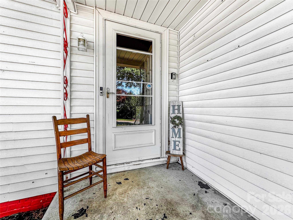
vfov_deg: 85.7
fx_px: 119
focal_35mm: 14
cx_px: 146
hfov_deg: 102.1
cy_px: 110
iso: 40
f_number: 2.2
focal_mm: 2.22
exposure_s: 1/230
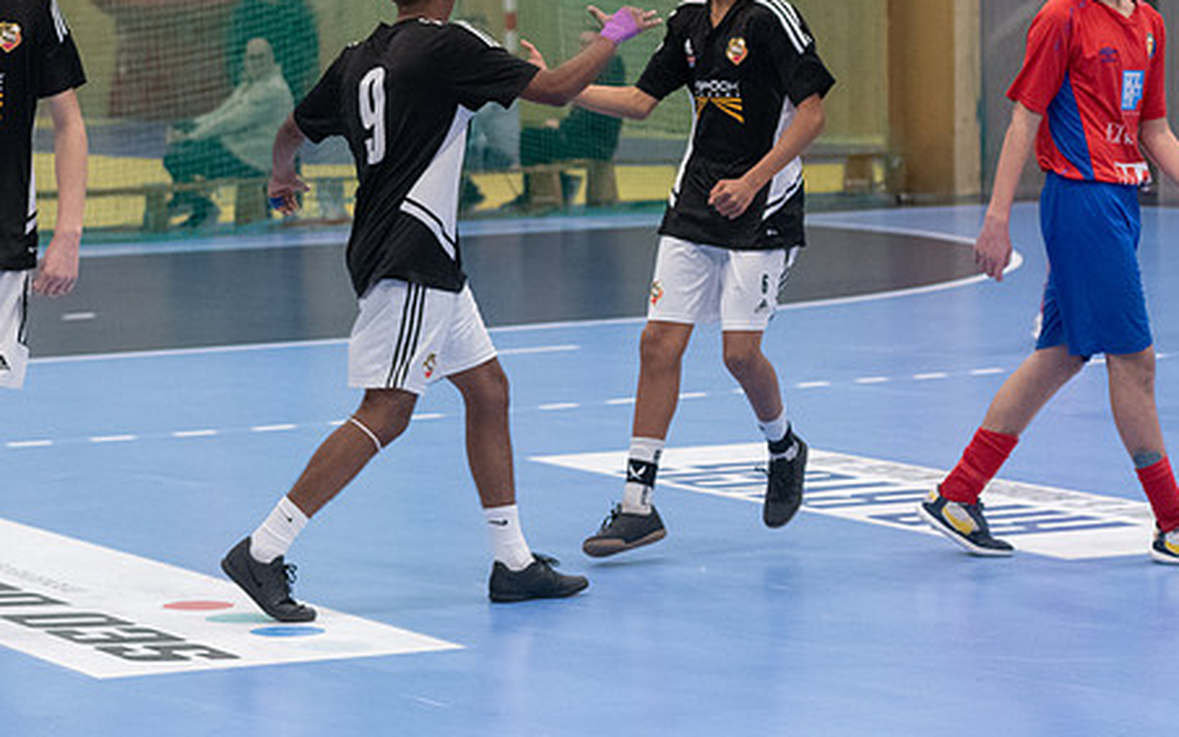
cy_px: 262
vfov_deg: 9.6
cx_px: 461
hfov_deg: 15.2
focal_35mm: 137
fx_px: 4401
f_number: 3.5
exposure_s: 1/500
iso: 7200
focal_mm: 70
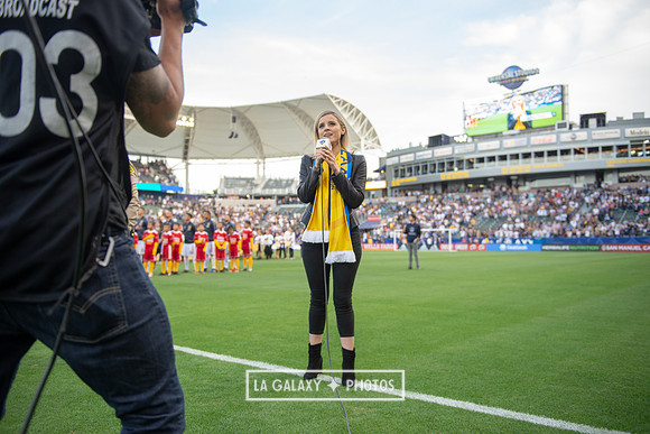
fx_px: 560
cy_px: 217
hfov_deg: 60.3
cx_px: 325
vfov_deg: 42.3
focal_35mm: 31
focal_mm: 31
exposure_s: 1/500
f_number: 2.8
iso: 400
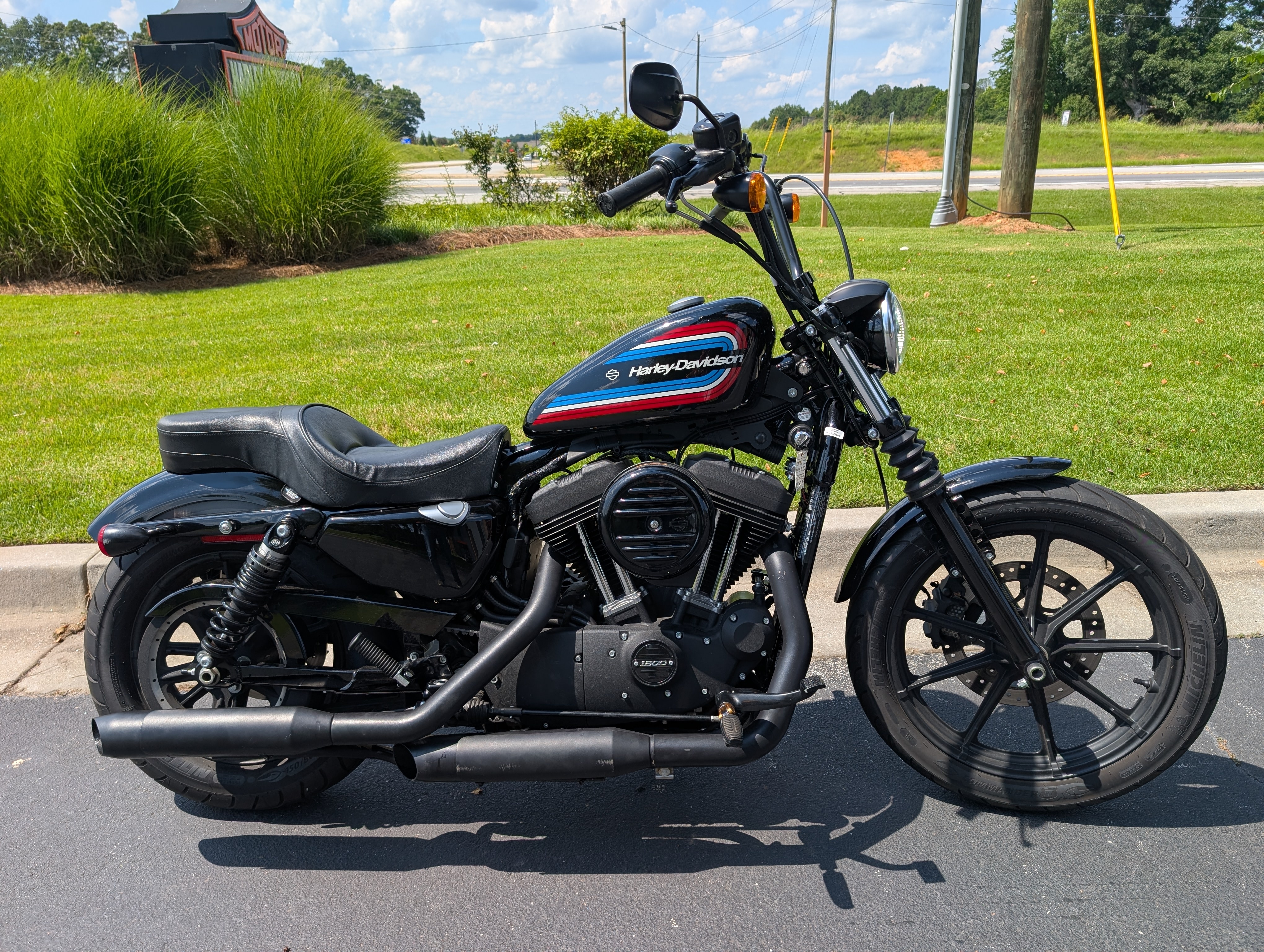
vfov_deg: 56.9
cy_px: 476
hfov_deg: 71.5
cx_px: 632
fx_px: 878
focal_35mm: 24
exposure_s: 1/867
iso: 21
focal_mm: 6.9
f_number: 1.68
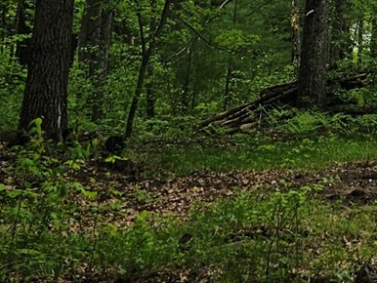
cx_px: 669
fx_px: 1330
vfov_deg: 10.6
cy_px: -379
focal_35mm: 122
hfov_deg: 14.3
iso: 10
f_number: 1.7
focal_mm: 6.3
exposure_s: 1/583
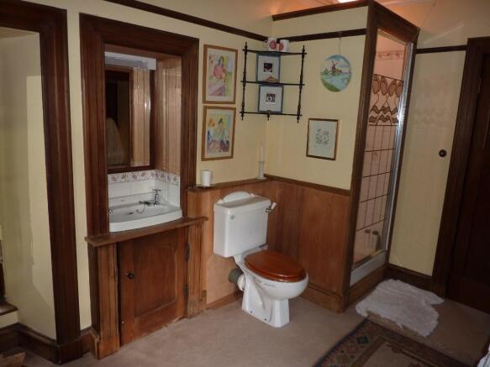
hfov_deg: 69.4
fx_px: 354
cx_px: 245
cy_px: 184
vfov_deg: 54.9
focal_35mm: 25
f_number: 3.3
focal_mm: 4.1
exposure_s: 1/30
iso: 100
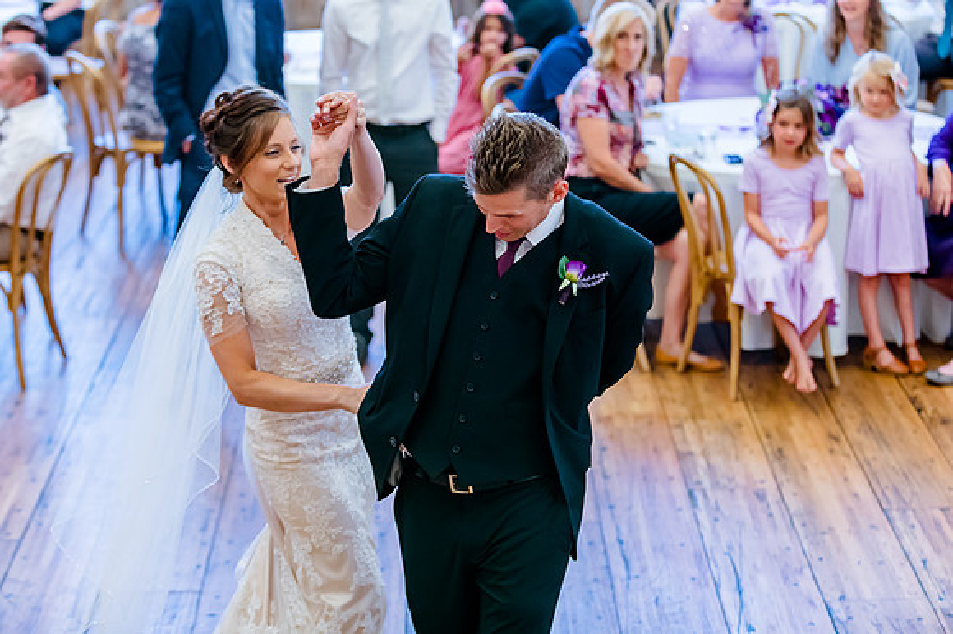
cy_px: 271
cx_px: 458
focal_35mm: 92
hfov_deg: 22.2
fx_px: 2426
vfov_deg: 14.9
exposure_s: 1/500
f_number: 2.8
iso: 2000
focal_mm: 78
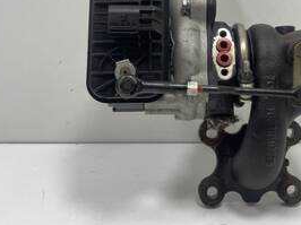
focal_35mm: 47
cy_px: 34
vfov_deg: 29.8
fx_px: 408
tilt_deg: -14.5
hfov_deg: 39.9
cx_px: 203
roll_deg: -1.3
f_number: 1.6
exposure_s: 1/100
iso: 100
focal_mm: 4.2
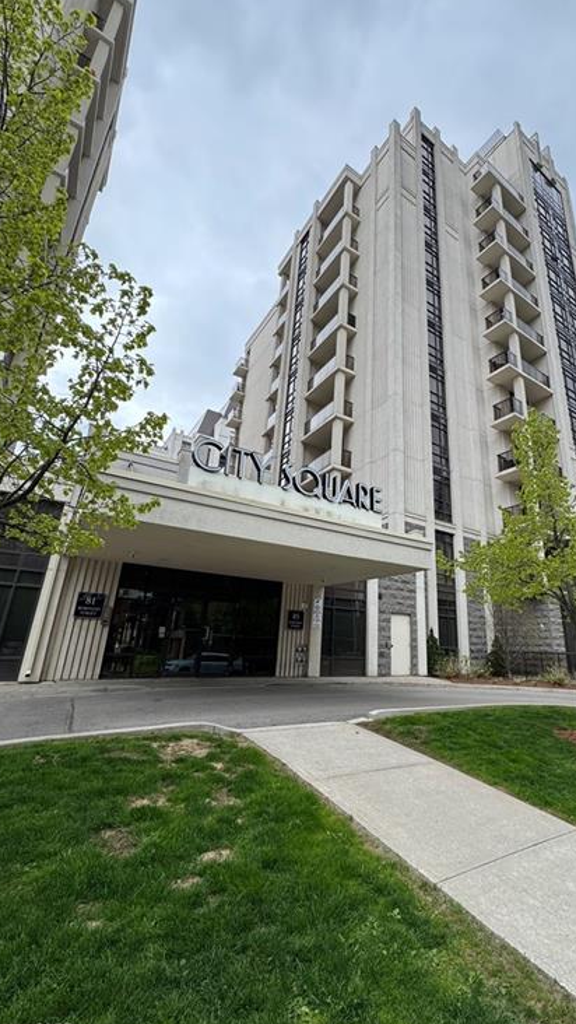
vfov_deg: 99.3
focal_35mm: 16
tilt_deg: +18.6
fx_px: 434
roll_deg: -2.8
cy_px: 502
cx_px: 358
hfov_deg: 66.2
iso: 40
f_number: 2.2
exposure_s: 1/435
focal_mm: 2.22
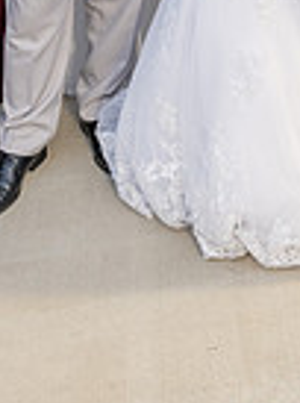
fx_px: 882
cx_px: 224
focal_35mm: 76
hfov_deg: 19.2
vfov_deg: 21.1
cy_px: -229
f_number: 5.6
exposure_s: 1/125
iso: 200
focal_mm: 24
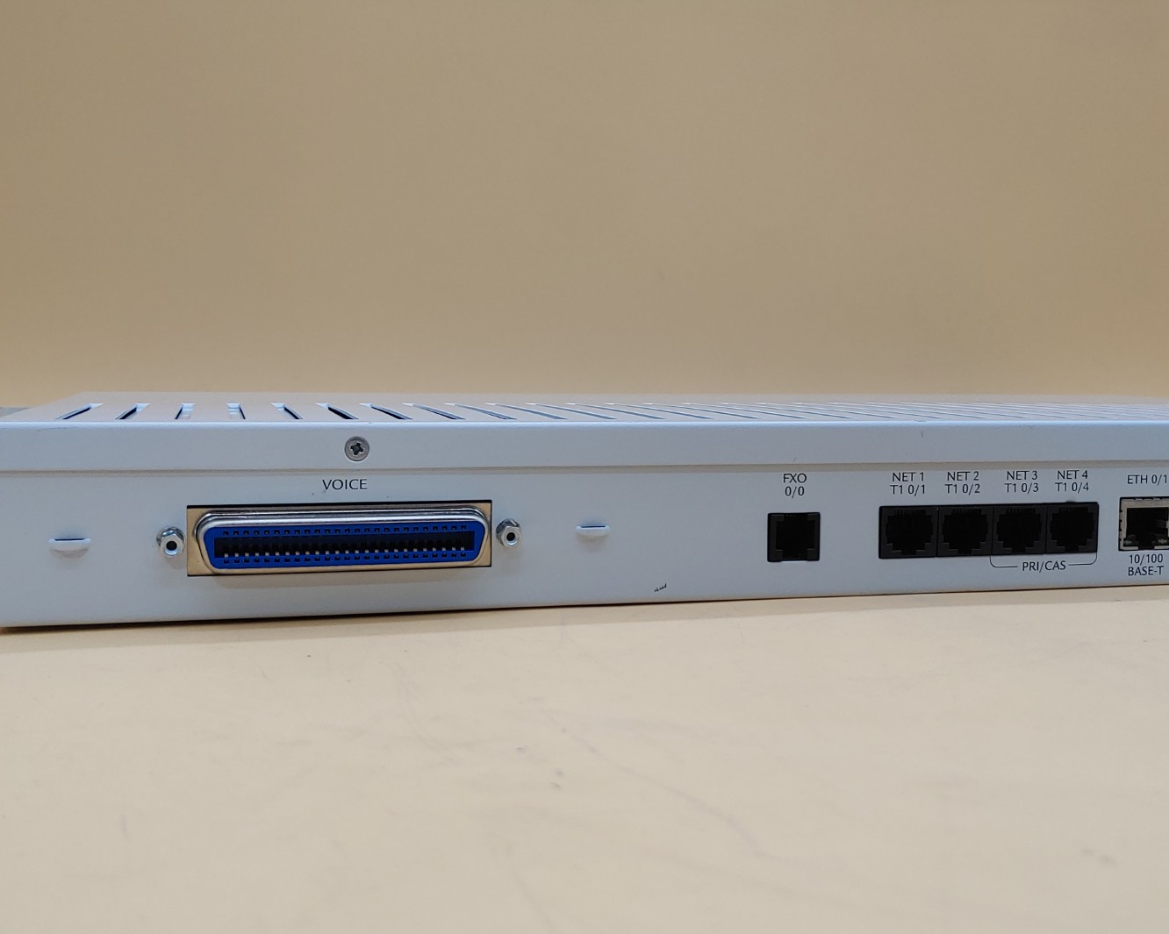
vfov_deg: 39.1
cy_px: 461
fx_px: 1314
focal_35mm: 38
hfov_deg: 47.9
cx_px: 569
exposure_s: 1/168
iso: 50
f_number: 1.8
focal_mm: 4.36
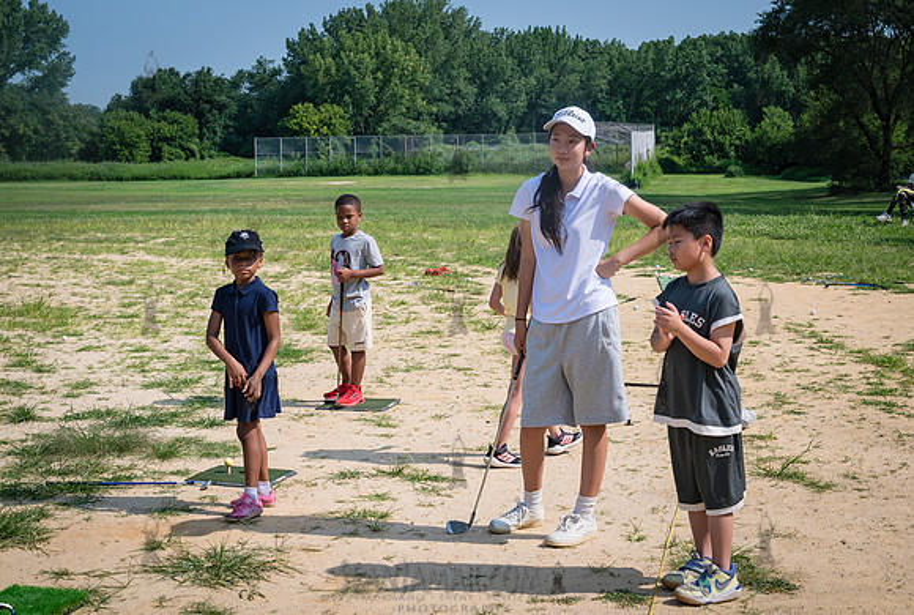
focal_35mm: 55
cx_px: 548
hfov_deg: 35.8
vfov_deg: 24.5
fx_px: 1411
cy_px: 212
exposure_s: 1/1000
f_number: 5
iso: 160
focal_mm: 42
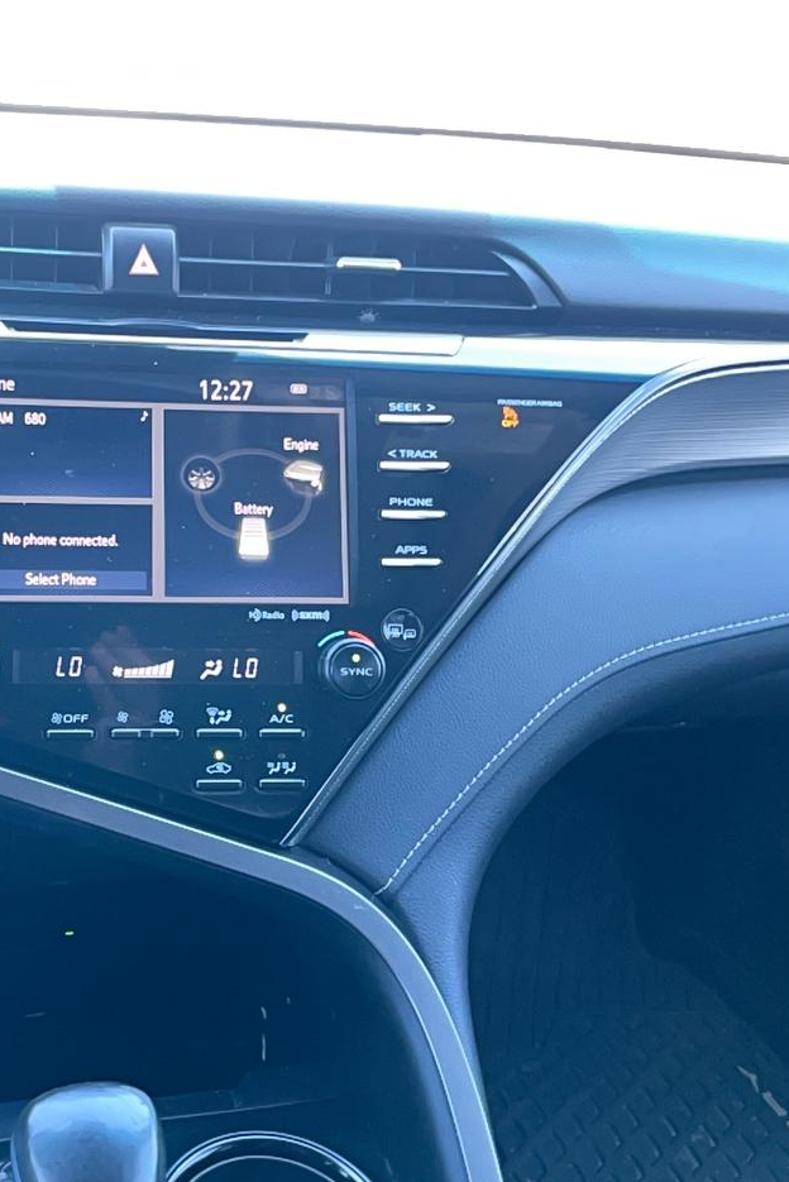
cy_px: 600
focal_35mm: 37
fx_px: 1215
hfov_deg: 34.7
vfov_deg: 51.9
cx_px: 138
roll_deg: -2.1
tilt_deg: -27.0
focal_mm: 4.2
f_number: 1.6
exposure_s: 1/61
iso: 80
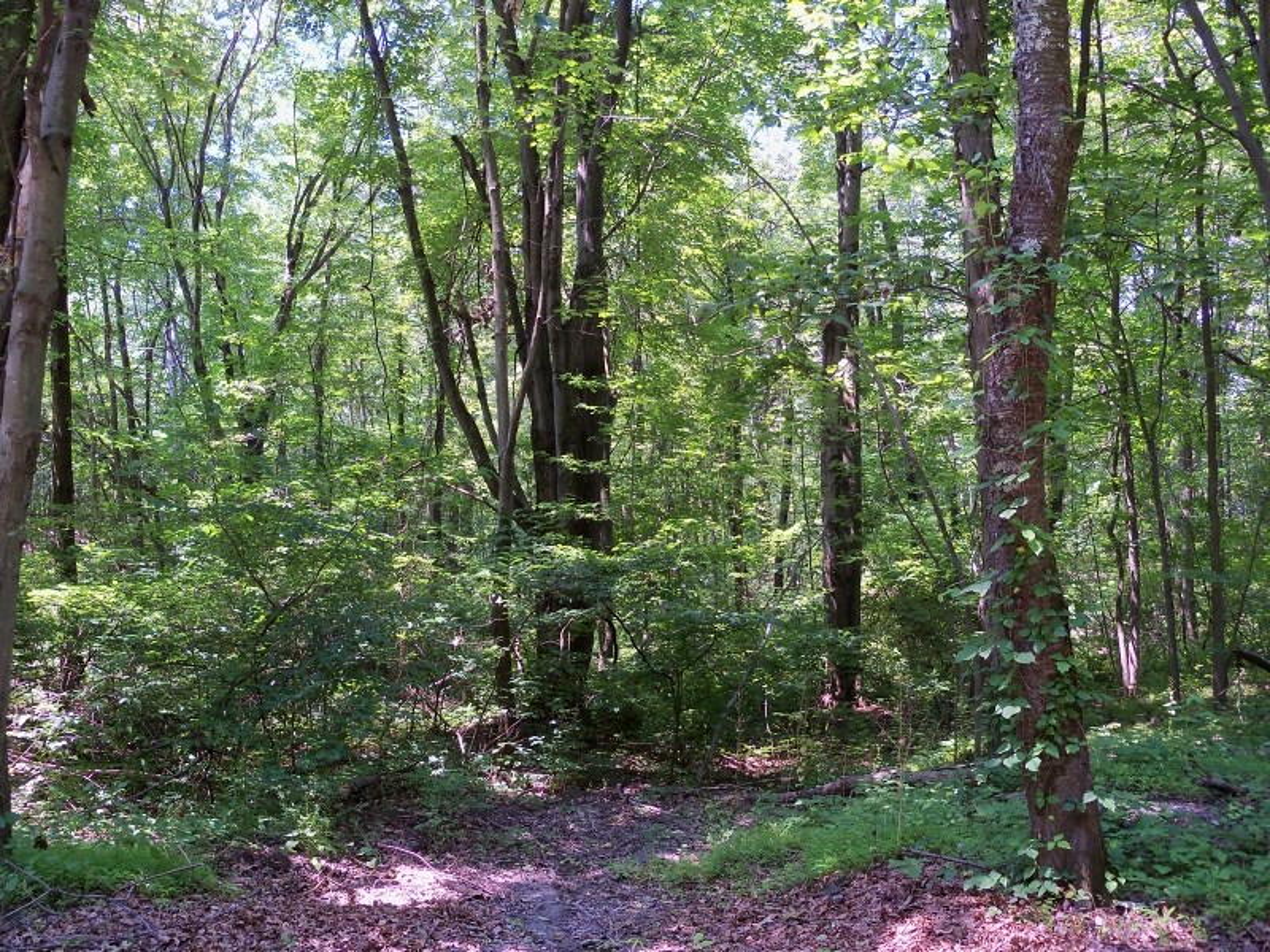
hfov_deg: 52.6
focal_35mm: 35
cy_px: 476
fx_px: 1284
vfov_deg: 40.7
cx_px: 635
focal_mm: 6.2
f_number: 3.5
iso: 100
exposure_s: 1/40
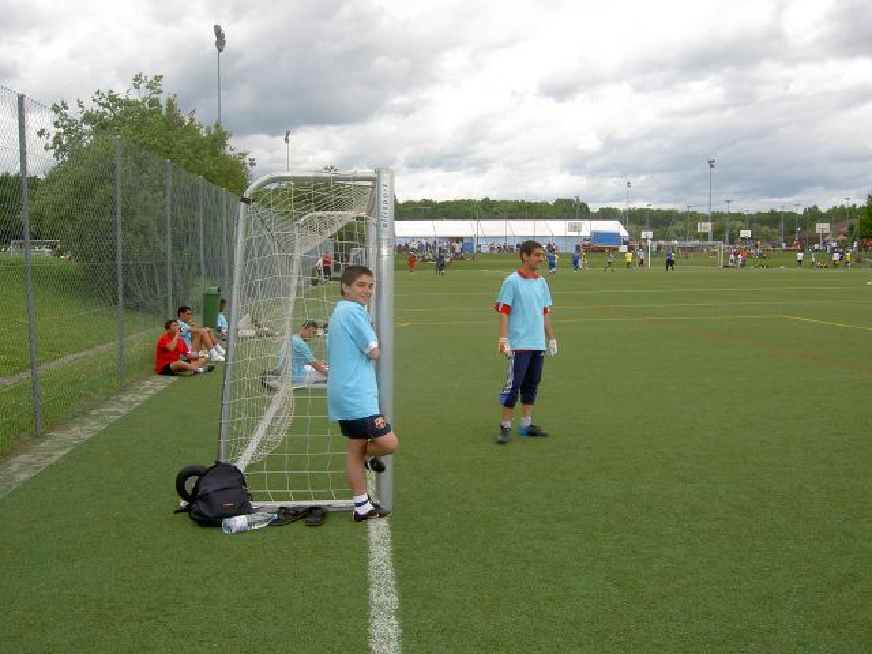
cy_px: 327
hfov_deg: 54.0
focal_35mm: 34
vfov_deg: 41.8
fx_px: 856
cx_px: 436
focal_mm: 5.6
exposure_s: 1/250
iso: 50
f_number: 4.7
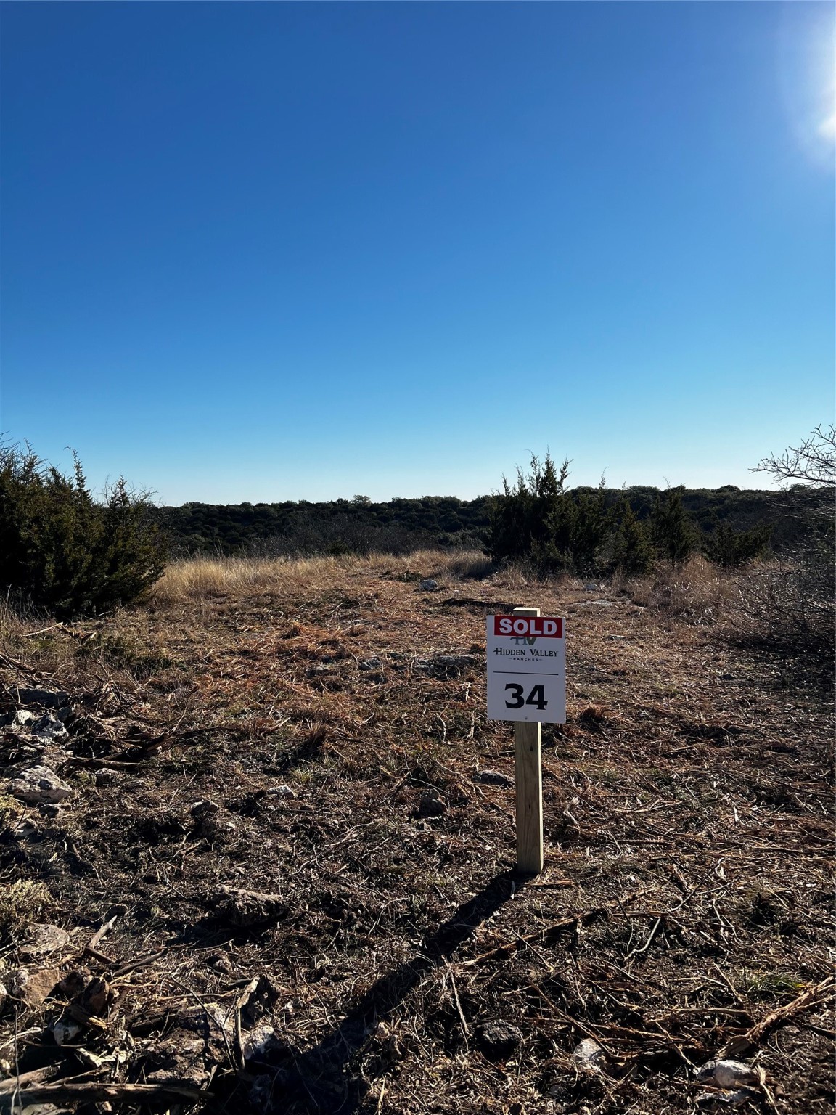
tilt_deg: -4.6
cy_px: 558
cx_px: 418
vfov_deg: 67.3
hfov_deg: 53.1
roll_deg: +2.9
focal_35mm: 26
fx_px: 837
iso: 50
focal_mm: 5.7
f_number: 1.5
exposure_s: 1/6211
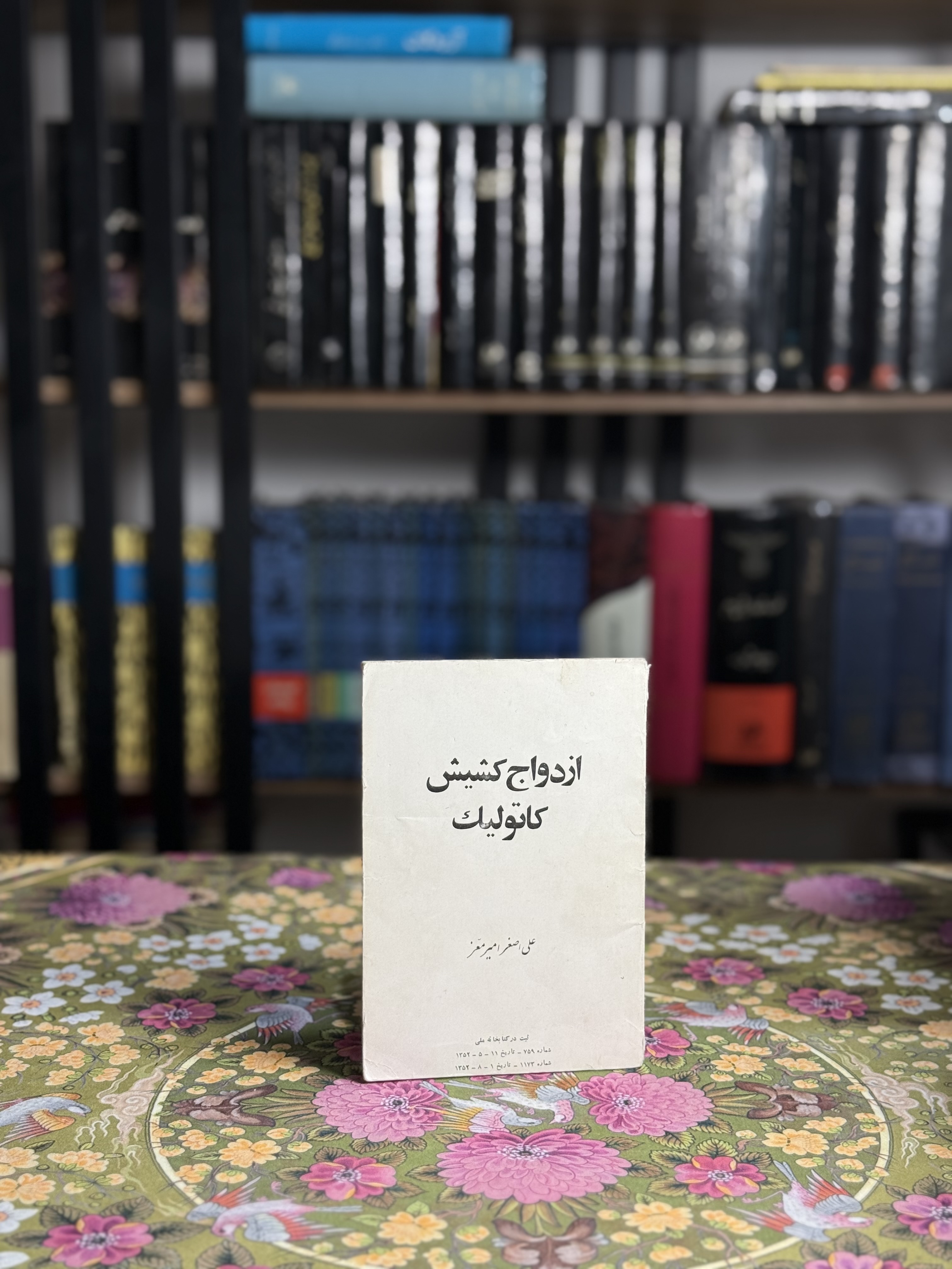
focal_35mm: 48
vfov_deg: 39.7
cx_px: 476
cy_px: 634
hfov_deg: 30.3
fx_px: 1760
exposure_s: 1/121
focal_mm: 6.76
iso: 50
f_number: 1.78
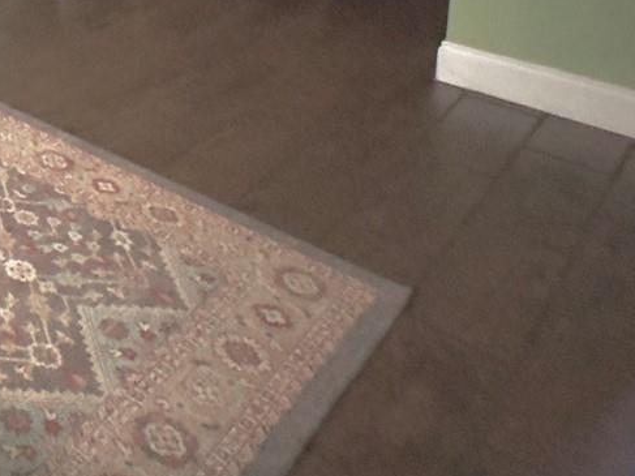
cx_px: -241
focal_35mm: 46
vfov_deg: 25.0
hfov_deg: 30.1
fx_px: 844
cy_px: -214
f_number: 2.2
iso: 1250
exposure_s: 1/30
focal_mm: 2.22
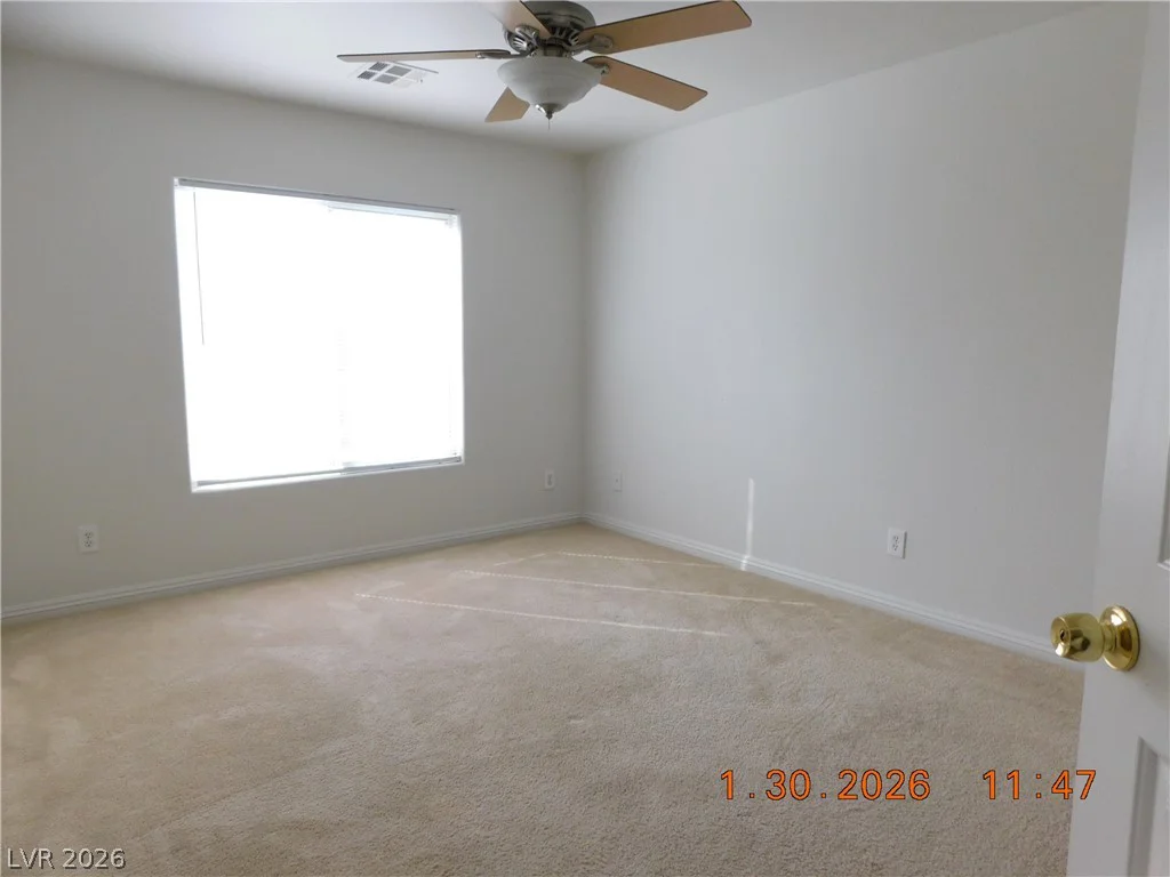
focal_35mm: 23
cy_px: 438
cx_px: 585
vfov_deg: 58.9
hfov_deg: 73.9
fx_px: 777
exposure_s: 1/30
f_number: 3
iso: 200
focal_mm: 4
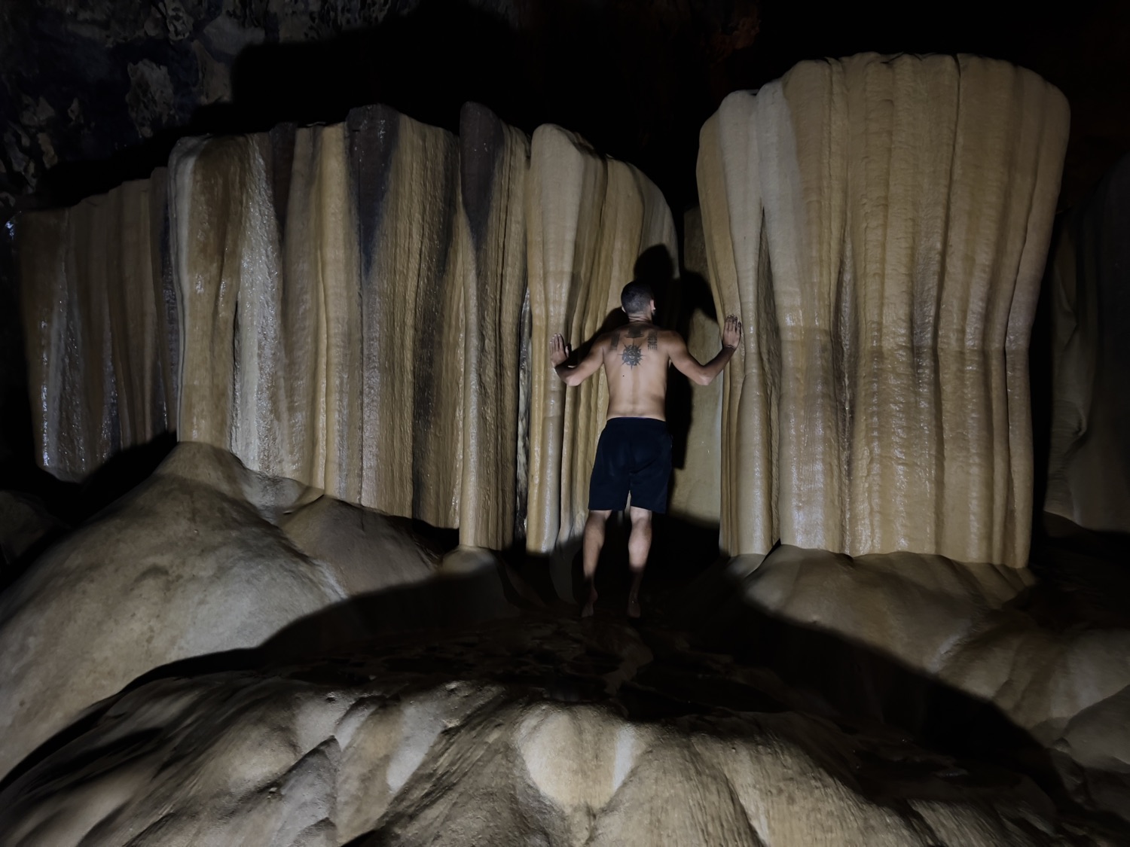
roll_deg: -1.8
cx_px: 565
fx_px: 849
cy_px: 424
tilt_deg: +4.9
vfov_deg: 53.1
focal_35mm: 26
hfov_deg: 67.3
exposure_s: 1/28
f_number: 1.5
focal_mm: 5.7
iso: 1000
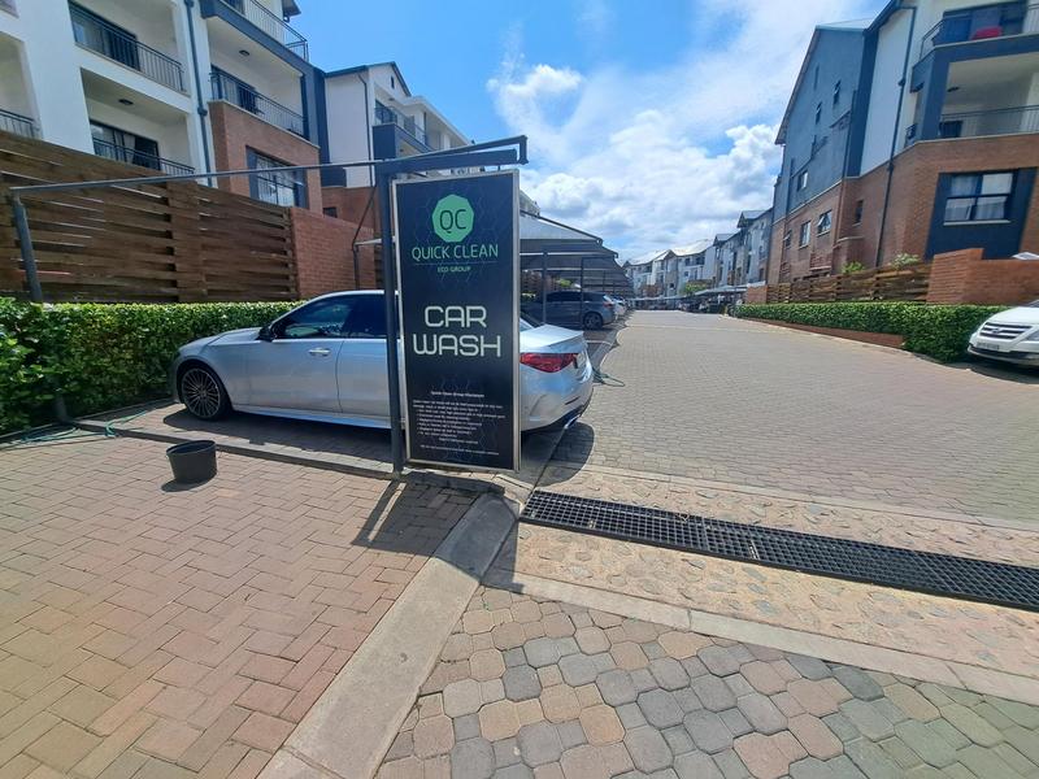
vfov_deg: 89.9
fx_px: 390
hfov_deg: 106.2
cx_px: 520
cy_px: 390
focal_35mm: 13
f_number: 2.2
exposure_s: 1/2169
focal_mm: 1.74
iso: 50
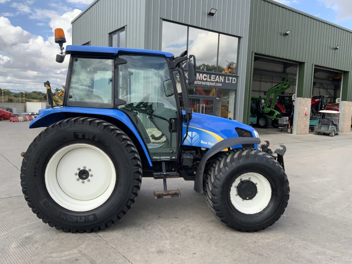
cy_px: 132
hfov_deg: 61.7
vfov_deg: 48.2
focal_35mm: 29
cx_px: 176
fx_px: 295
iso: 16
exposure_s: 1/759
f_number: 1.8
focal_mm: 3
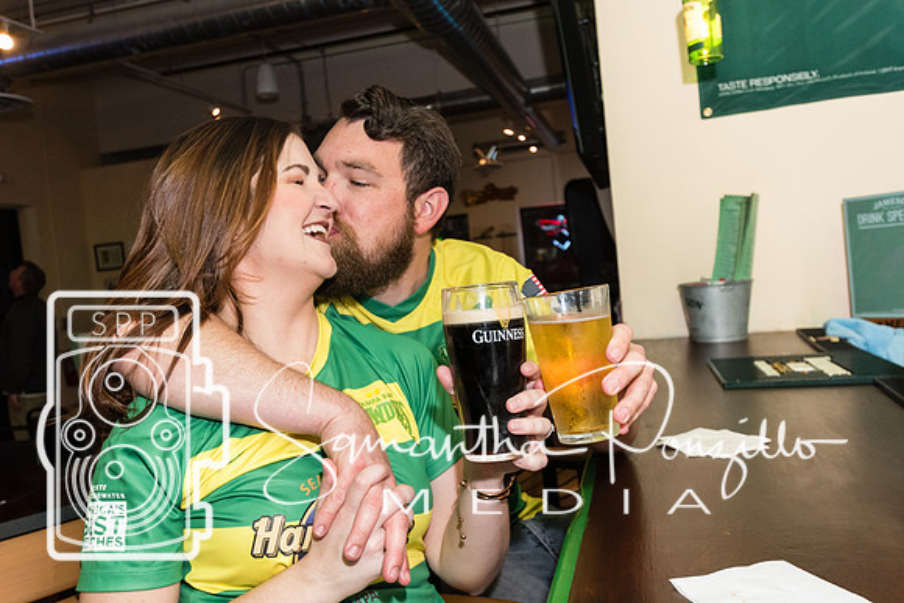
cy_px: 302
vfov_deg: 43.6
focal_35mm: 30
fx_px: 753
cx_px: 452
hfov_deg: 61.9
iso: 1600
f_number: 3.5
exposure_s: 1/60
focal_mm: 20
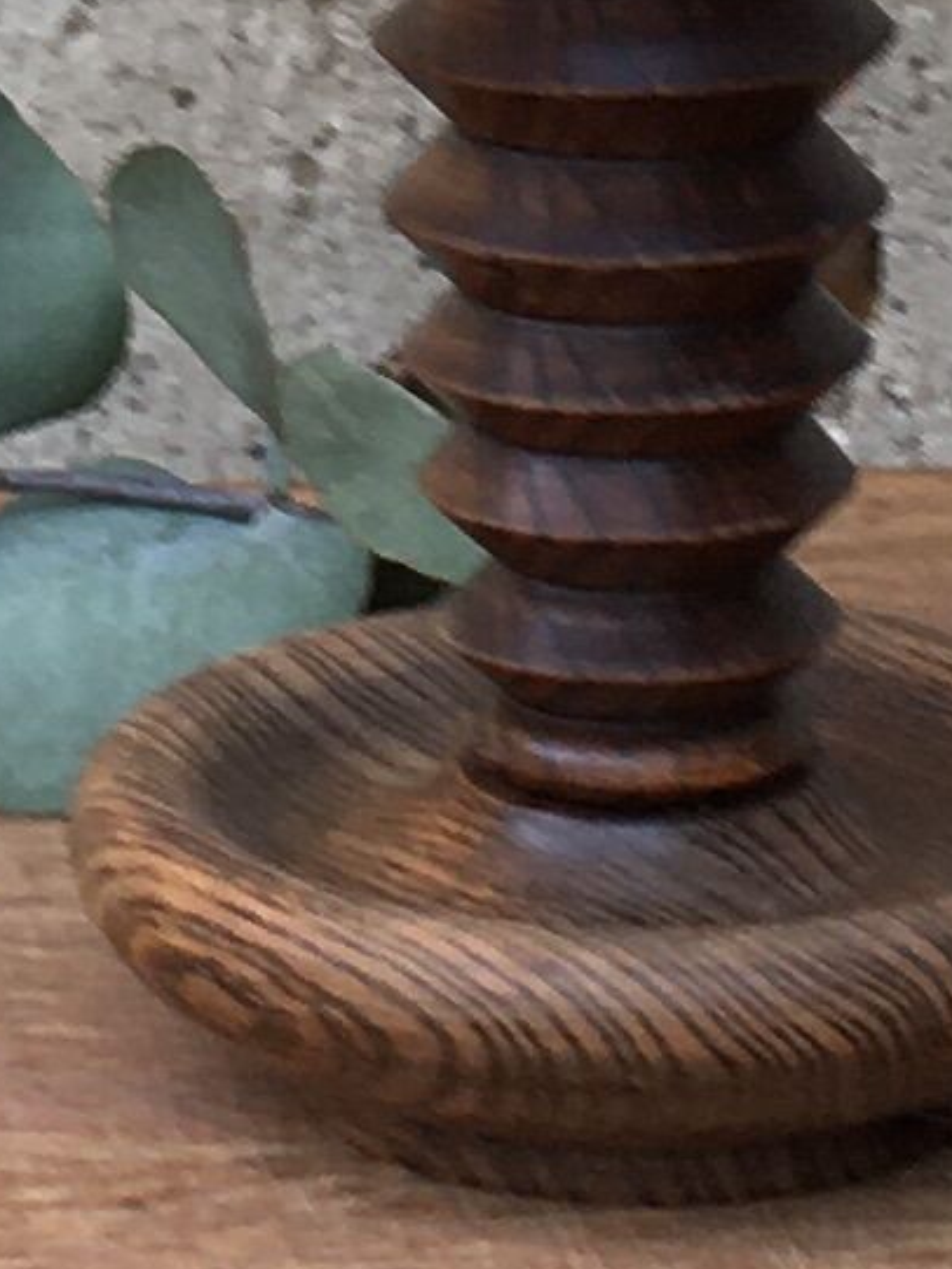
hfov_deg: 6.9
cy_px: -328
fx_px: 7917
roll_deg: +0.6
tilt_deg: -9.5
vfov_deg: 9.0
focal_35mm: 216
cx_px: 98
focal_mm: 4.15
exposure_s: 1/50
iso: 25
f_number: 2.2
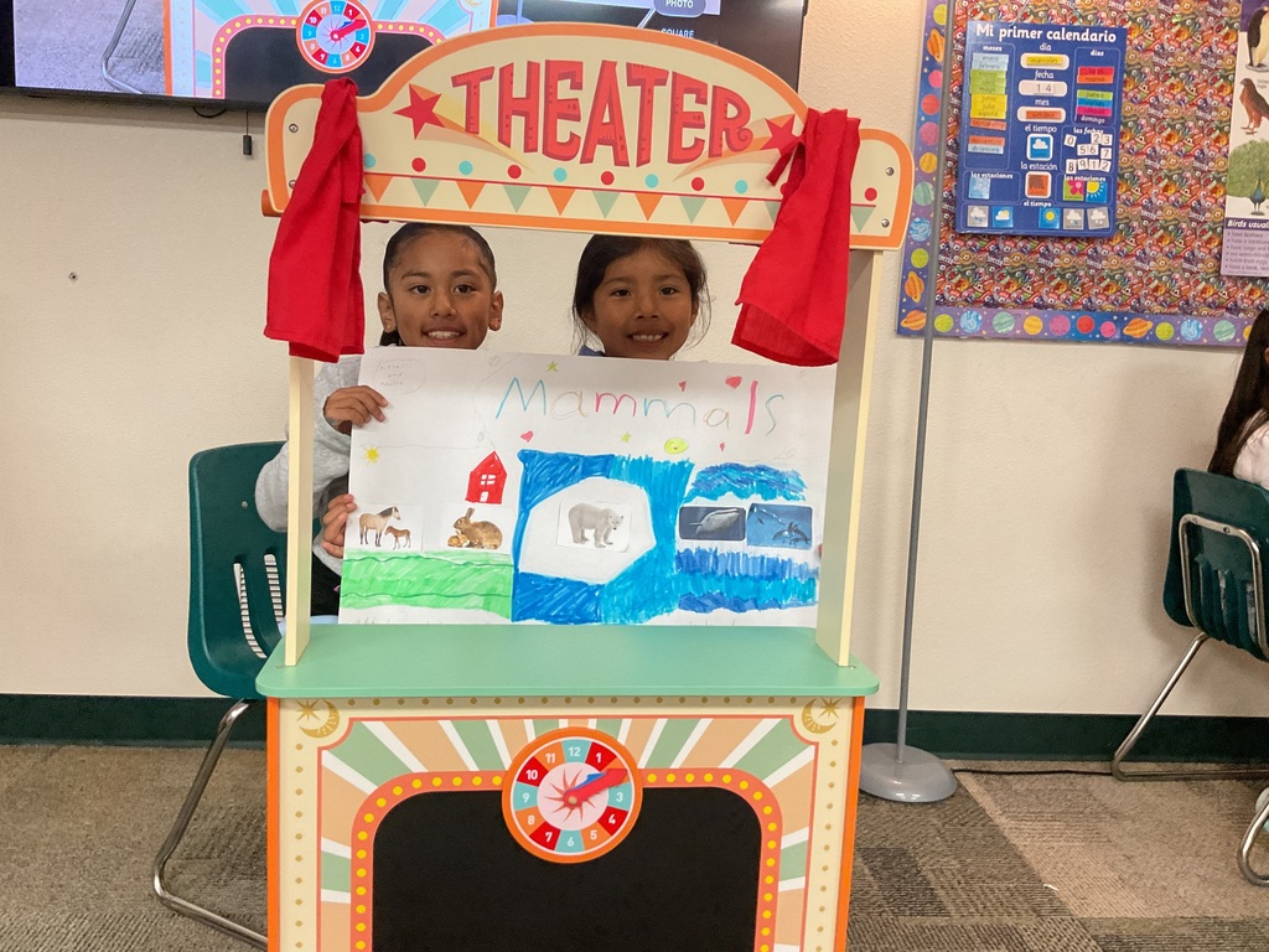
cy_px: 476
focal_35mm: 29
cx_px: 634
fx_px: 1063
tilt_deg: -8.8
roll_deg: -3.5
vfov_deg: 48.2
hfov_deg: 61.7
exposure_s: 1/60
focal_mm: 3
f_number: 1.8
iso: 250
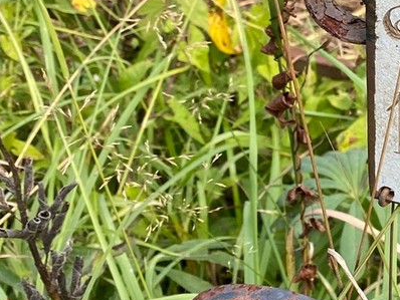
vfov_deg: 15.6
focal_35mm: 94
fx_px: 1087
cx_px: 674
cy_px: 53
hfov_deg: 17.7
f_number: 1.8
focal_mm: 4.25
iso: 32
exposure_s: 1/506
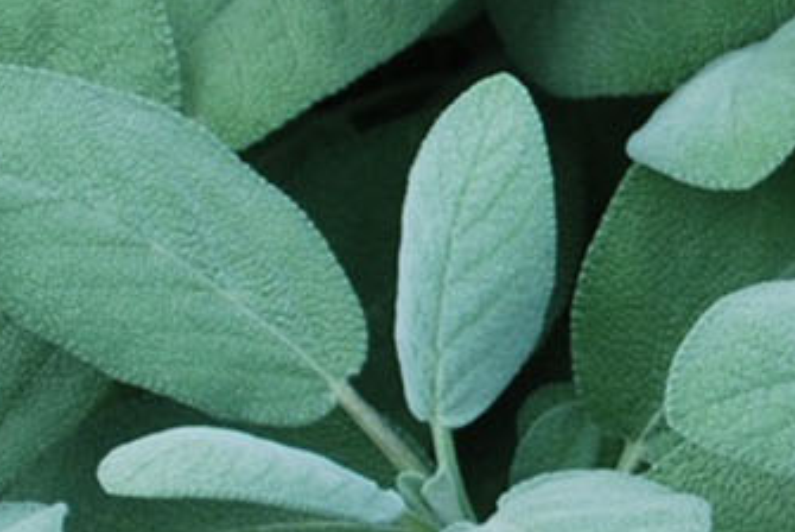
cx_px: 767
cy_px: -12
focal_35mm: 301
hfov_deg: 6.8
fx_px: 6653
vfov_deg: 4.6
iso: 180
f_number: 5.6
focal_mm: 32
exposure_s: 1/125
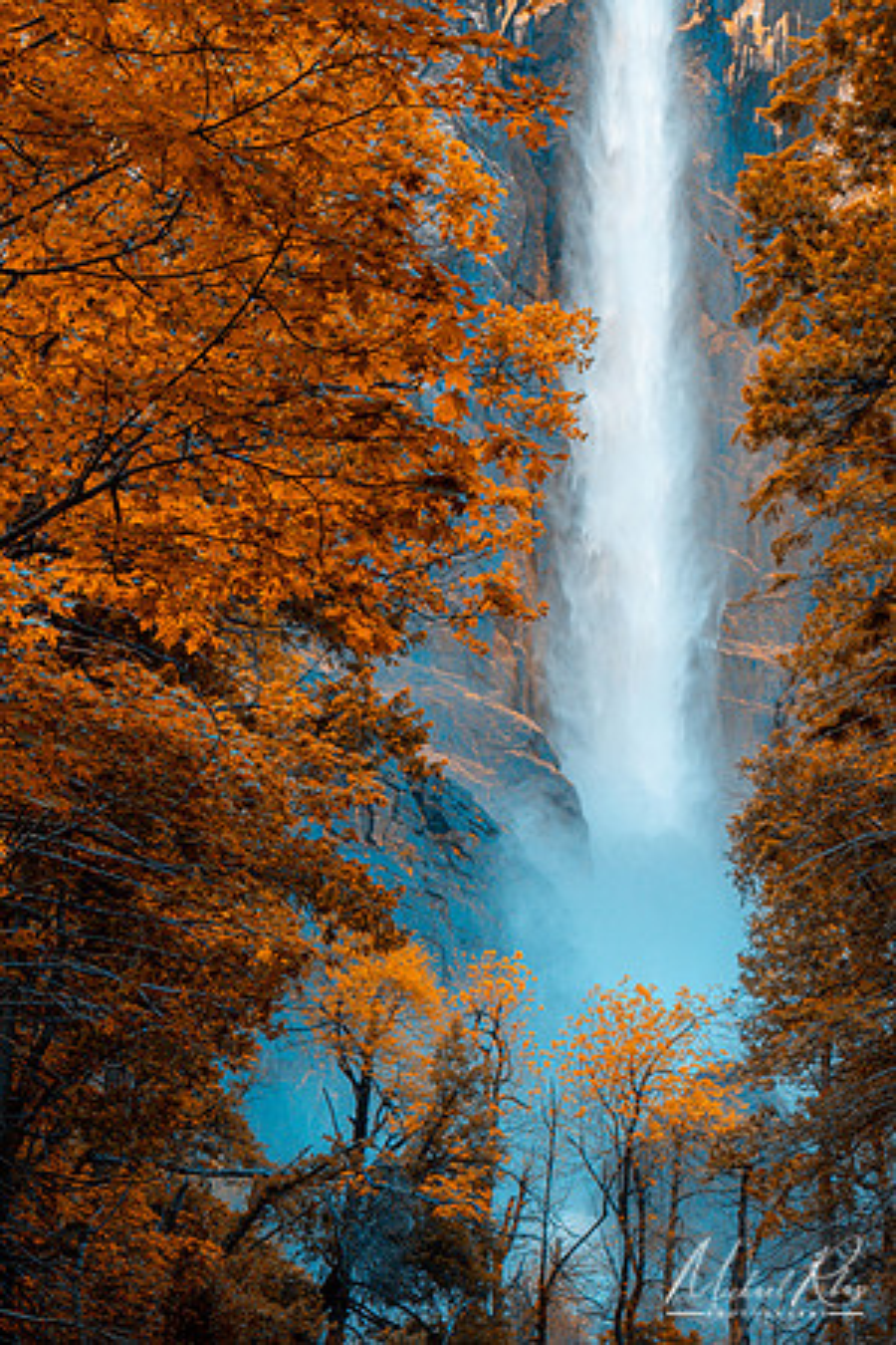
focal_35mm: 75
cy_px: 672
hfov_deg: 18.2
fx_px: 2800
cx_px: 448
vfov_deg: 27.0
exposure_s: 1/40
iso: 250
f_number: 6.3
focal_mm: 50
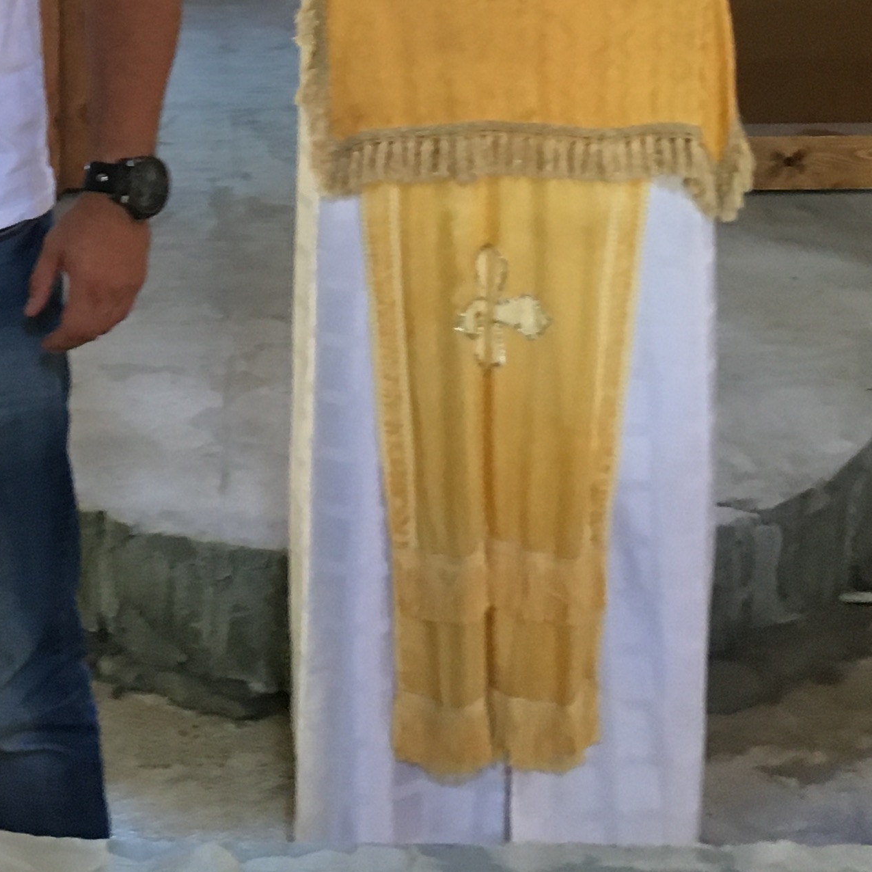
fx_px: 2308
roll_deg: +0.2
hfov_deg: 21.2
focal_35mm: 81
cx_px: 243
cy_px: -159
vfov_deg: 20.1
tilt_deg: -6.1
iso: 160
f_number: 2.2
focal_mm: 4.15
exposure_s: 1/33
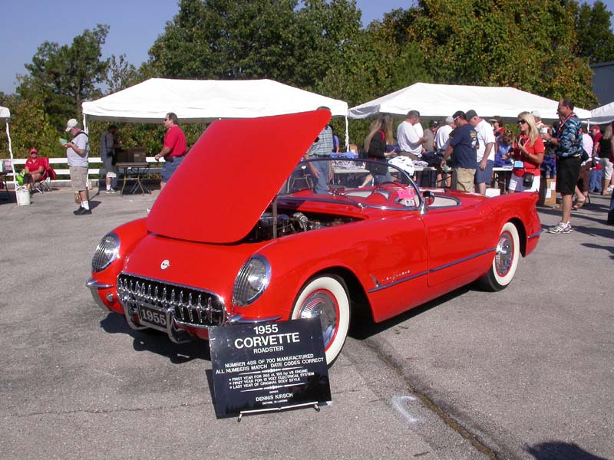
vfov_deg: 37.7
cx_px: 307
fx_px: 674
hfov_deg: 49.0
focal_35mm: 38
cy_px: 230
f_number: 7.5
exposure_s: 1/505
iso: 100
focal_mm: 7.85
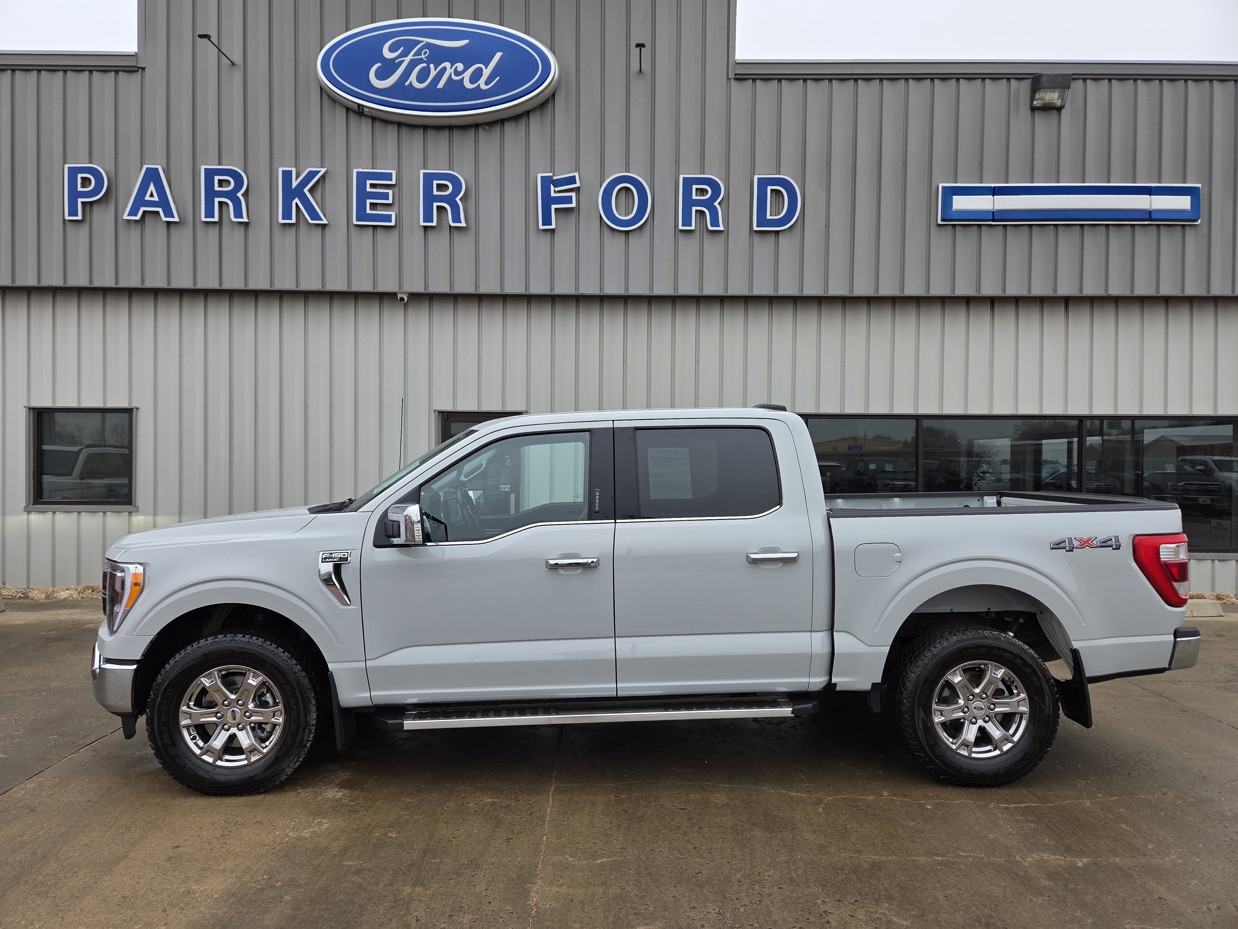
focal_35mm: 23
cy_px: 464
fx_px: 823
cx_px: 619
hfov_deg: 73.9
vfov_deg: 58.9
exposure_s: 1/617
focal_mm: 5.4
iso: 80
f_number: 1.8
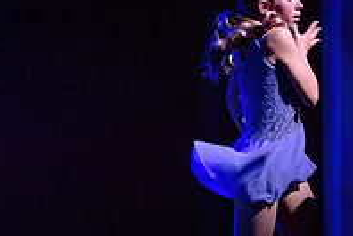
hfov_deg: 5.2
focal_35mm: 396
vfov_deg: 3.5
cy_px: 83
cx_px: -91
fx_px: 3883
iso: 1600
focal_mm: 125
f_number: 2.8
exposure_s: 1/200
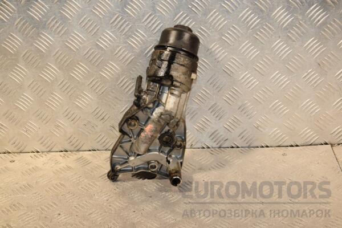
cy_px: 114
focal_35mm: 60
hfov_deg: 33.4
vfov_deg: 22.6
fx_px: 570
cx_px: 171
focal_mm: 40
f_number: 7.1
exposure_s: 1/200
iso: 800
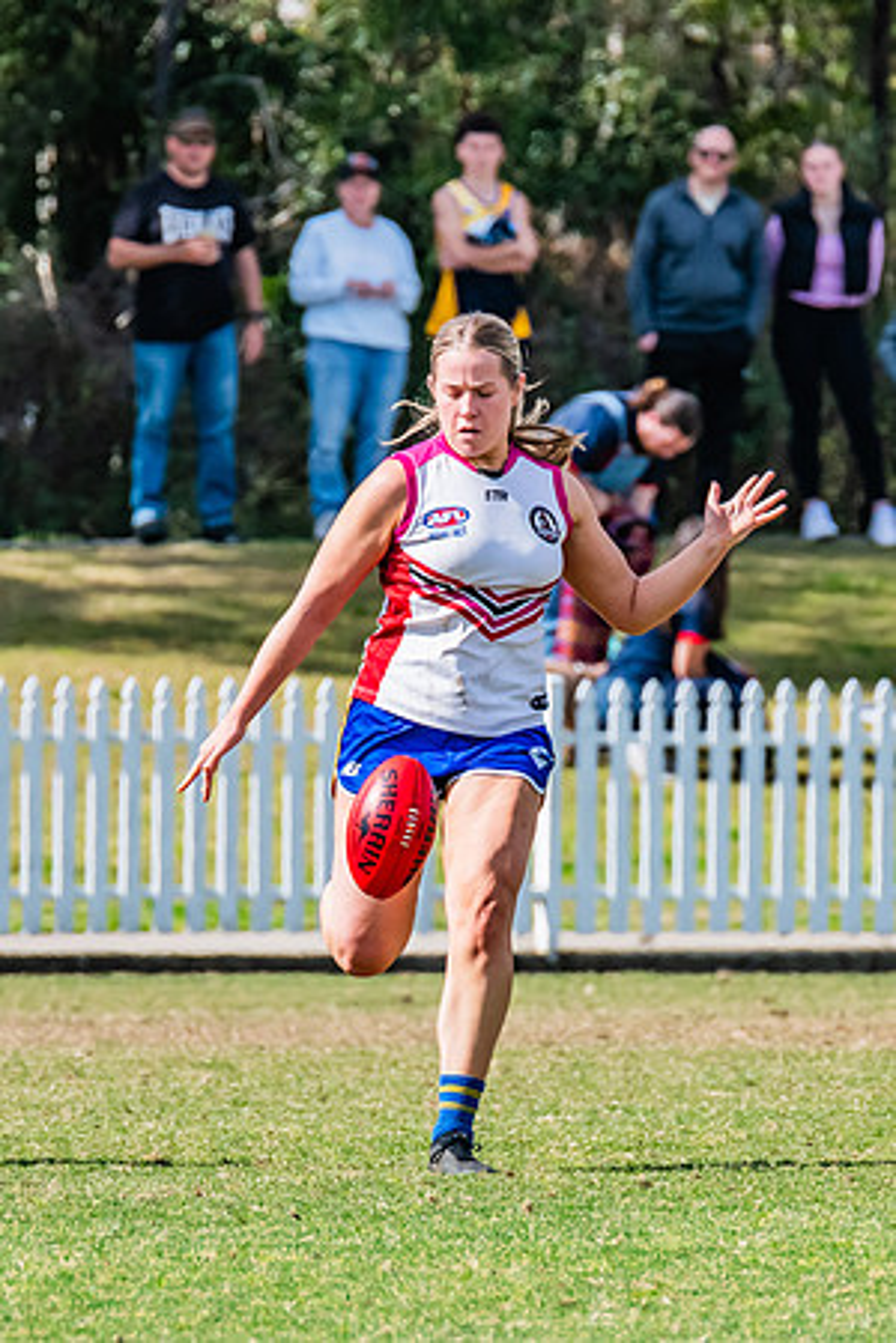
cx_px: 409
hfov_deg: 1.5
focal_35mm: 919
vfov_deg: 2.2
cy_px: 803
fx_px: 34315
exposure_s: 1/1250
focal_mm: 420
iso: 800
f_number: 11
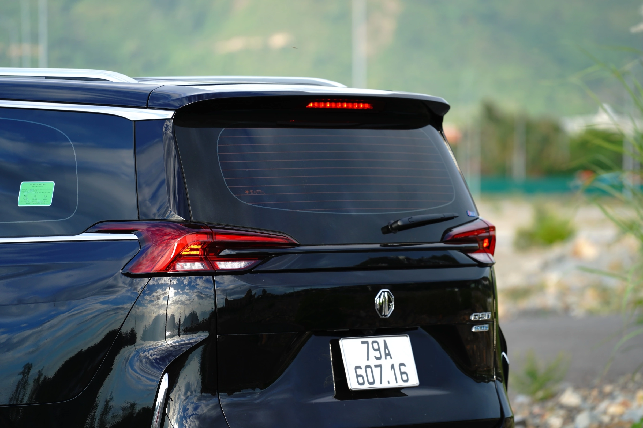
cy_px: 214
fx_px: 3572
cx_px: 322
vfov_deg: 6.9
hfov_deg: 10.3
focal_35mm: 200
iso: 160
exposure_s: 1/320
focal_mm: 200
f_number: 4
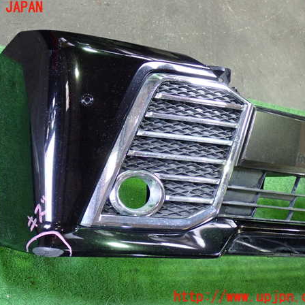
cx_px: 123
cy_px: 152
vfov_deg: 37.6
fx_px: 449
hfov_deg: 37.4
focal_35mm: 45
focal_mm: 6.83
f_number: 2.7
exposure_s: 1/25
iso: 800
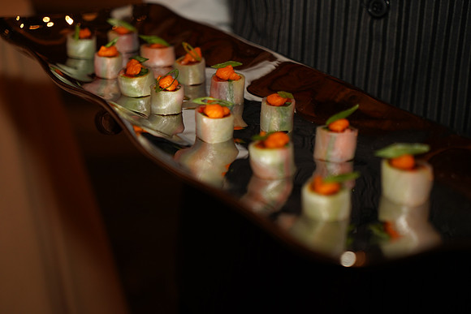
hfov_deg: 33.4
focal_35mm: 60
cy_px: 157
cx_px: 236
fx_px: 785
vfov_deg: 22.6
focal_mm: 60
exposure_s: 1/125
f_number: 4
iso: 800
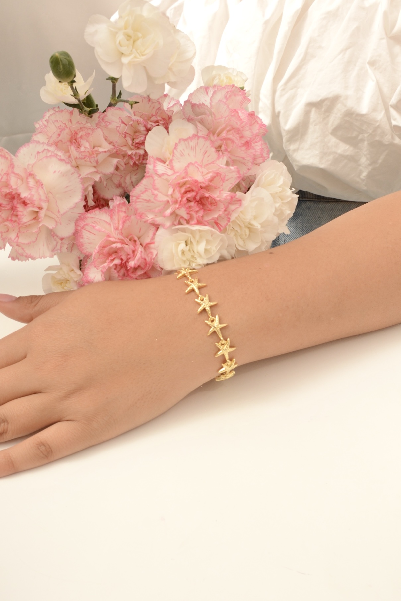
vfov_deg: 61.9
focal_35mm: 30
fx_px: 501
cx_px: 200
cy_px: 300
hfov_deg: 43.6
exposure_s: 1/500
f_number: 11
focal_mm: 20
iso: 500
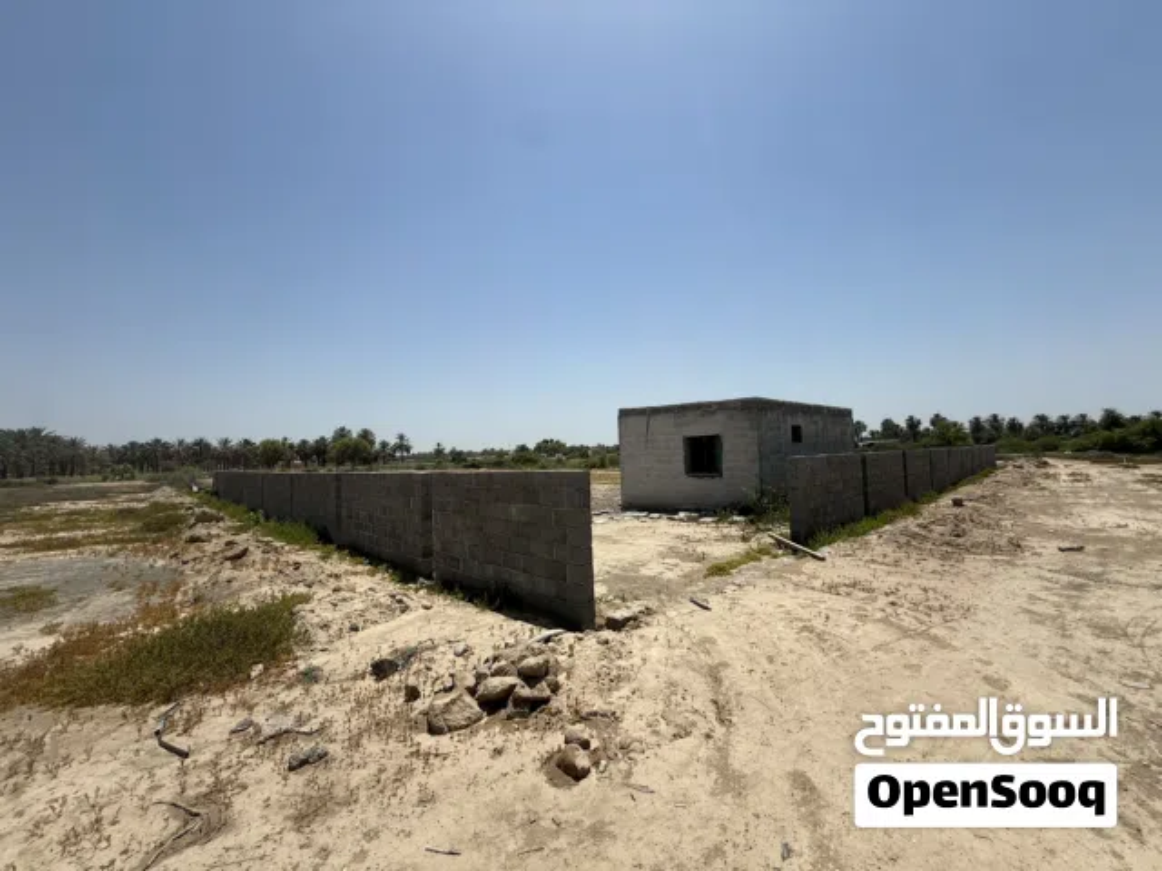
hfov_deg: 102.1
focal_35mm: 14
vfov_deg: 85.7
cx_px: 581
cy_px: 436
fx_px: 470
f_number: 2.2
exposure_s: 1/4425
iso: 50
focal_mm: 2.22
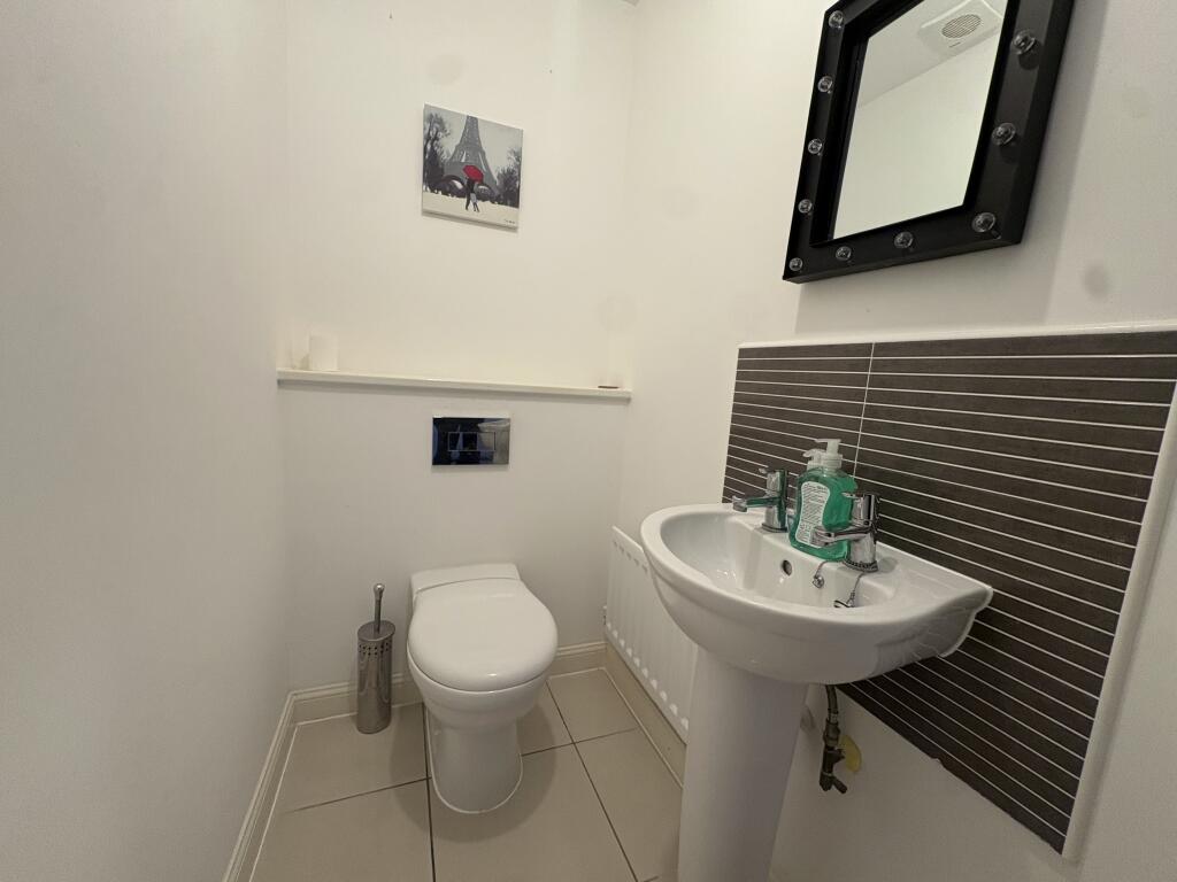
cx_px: 588
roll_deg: -3.5
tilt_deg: -7.8
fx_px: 476
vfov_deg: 85.7
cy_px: 441
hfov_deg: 102.1
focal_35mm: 14
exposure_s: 1/100
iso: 200
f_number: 2.2
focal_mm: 2.22
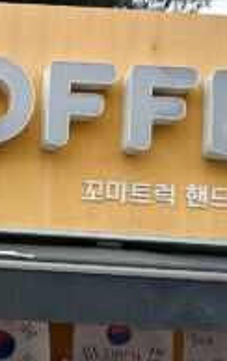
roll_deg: -3.2
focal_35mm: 134
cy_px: 333
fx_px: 1321
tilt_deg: +8.7
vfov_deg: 15.4
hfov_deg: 8.8
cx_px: -335
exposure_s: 1/3472
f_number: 1.78
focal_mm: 6.86
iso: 80
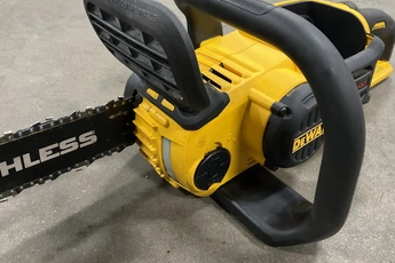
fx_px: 384
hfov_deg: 54.4
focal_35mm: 35
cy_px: 104
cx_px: 195
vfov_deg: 37.7
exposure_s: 1/30
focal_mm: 3
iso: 320
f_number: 1.8
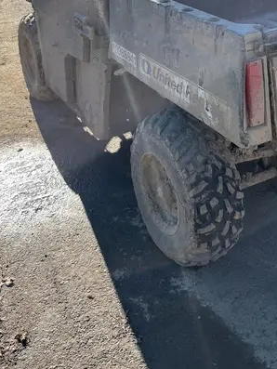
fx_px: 512
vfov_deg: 37.5
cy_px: 51
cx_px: 192
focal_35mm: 48
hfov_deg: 30.0
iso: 50
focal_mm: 5.1
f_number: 1.6
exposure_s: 1/1294
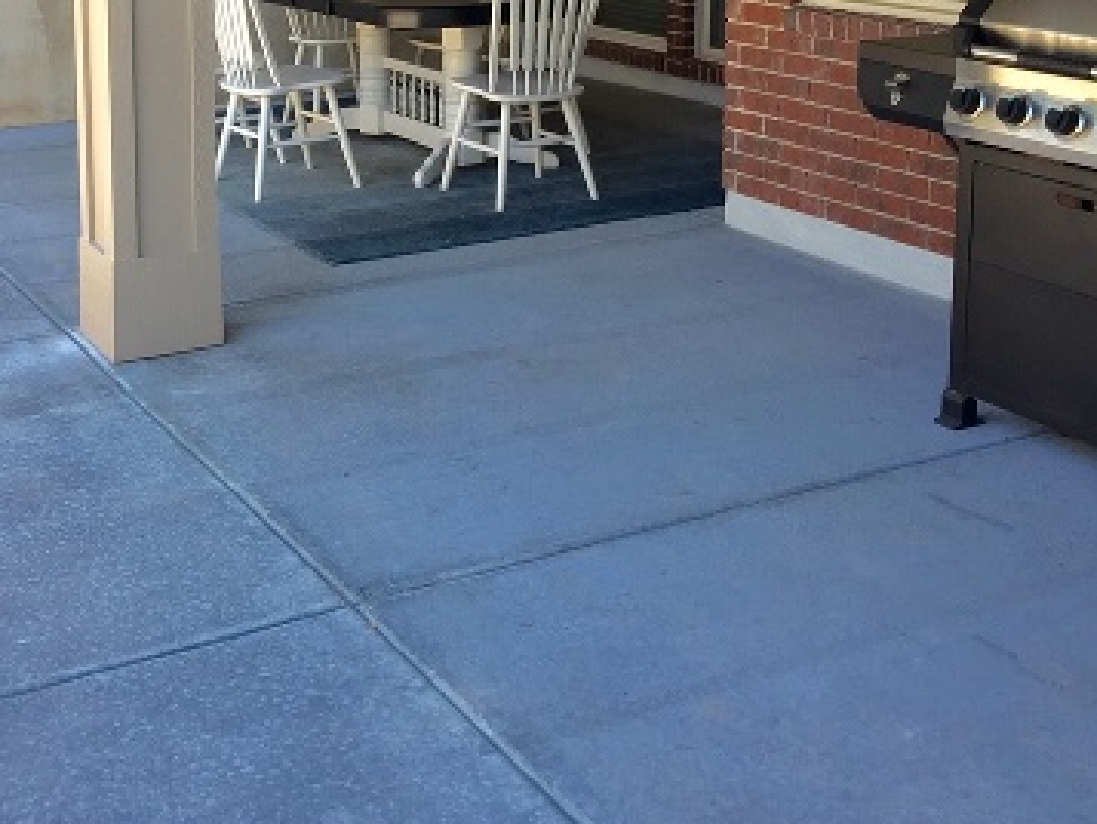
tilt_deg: -10.8
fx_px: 1648
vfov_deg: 27.3
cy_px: 129
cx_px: 390
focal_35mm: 52
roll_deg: +0.7
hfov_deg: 36.5
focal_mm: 4.15
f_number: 2.2
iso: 32
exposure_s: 1/165
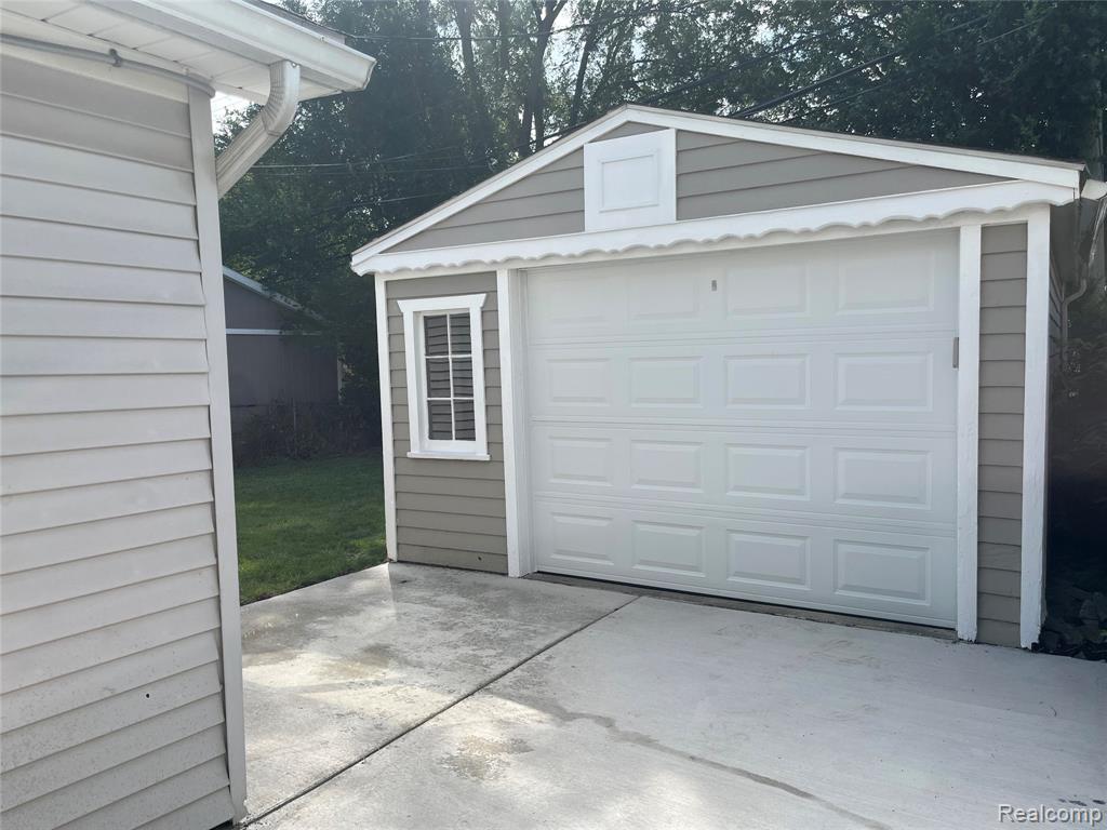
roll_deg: +0.9
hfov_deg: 67.3
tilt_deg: -3.7
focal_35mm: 26
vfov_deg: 53.1
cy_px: 415
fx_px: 831
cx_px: 554
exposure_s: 1/2825
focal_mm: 5.1
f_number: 1.6
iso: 50
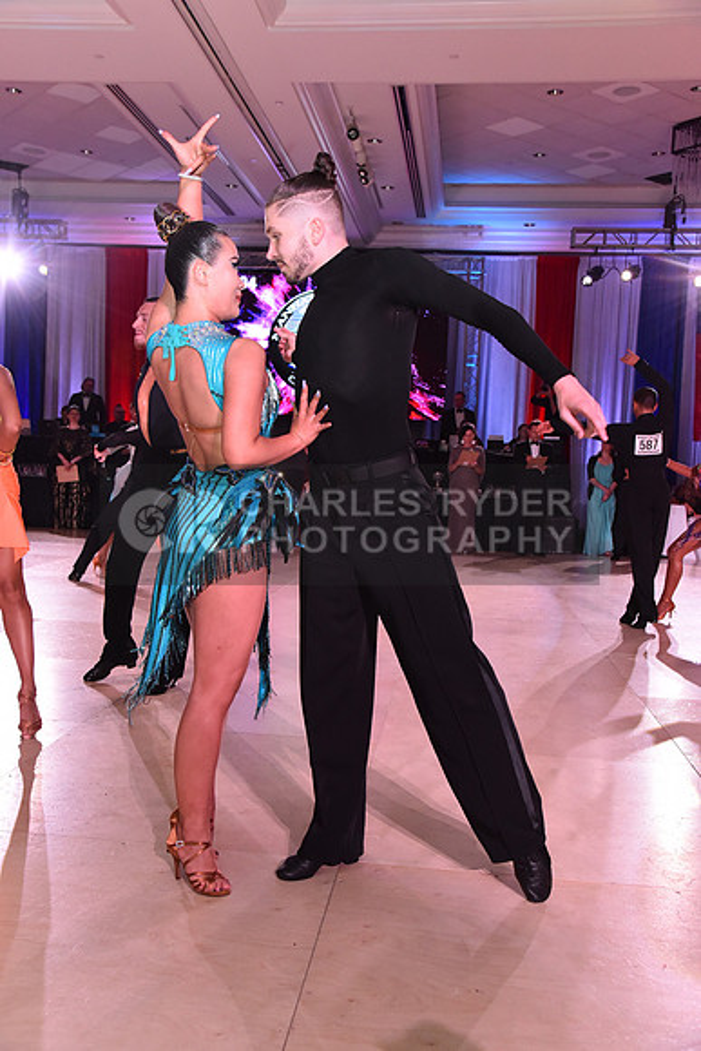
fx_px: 1022
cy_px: 526
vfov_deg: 54.4
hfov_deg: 37.9
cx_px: 350
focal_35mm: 35
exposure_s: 1/320
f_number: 6.3
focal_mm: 35
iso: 2500
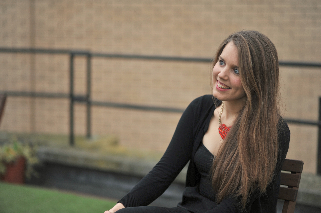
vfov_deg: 16.1
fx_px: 757
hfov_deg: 23.9
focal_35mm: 85
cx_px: 160
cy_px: 106
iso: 500
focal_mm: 85
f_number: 1.8
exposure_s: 1/200
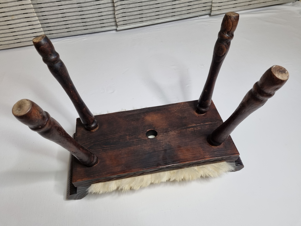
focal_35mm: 26
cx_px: 150
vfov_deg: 53.1
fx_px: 226
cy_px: 113
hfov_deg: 67.3
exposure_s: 1/100
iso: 160
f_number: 1.8
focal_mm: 5.4
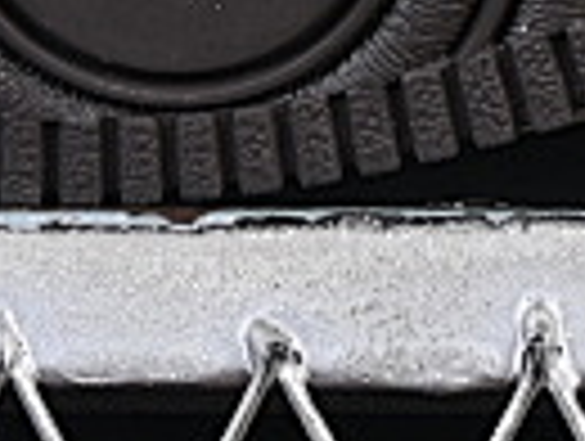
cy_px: -810
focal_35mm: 599
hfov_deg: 3.3
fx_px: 10142
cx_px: 855
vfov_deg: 2.5
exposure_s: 1/80
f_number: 6.3
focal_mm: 50
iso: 160
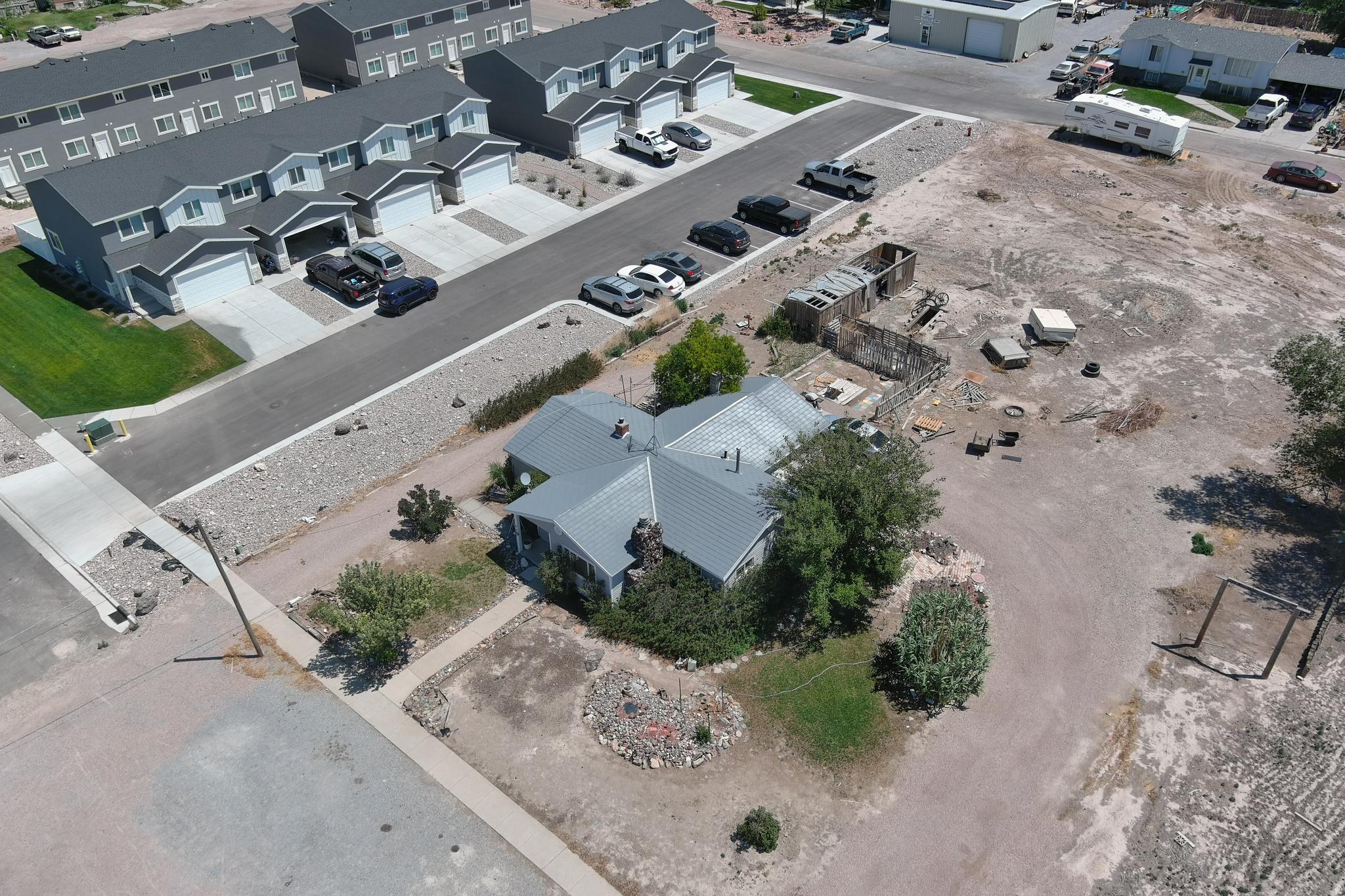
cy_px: 448
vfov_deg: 45.0
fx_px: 1083
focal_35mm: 29
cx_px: 672
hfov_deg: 63.7
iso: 100
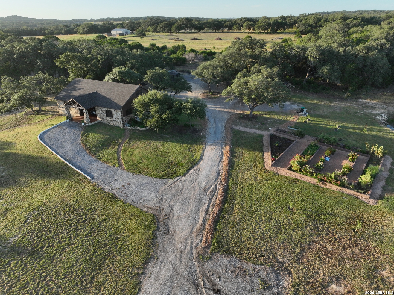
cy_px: 148
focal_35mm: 24
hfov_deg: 71.6
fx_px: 273
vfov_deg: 56.8
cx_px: 197
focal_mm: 12.29
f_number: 2.8
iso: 270
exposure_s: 1/1250
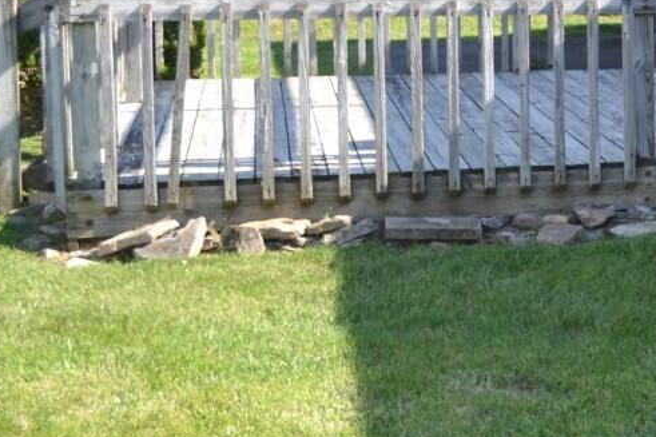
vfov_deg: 13.6
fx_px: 1803
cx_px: 1043
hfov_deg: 17.9
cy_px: -1
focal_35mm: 99
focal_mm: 20
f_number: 5
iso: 100
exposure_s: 1/200
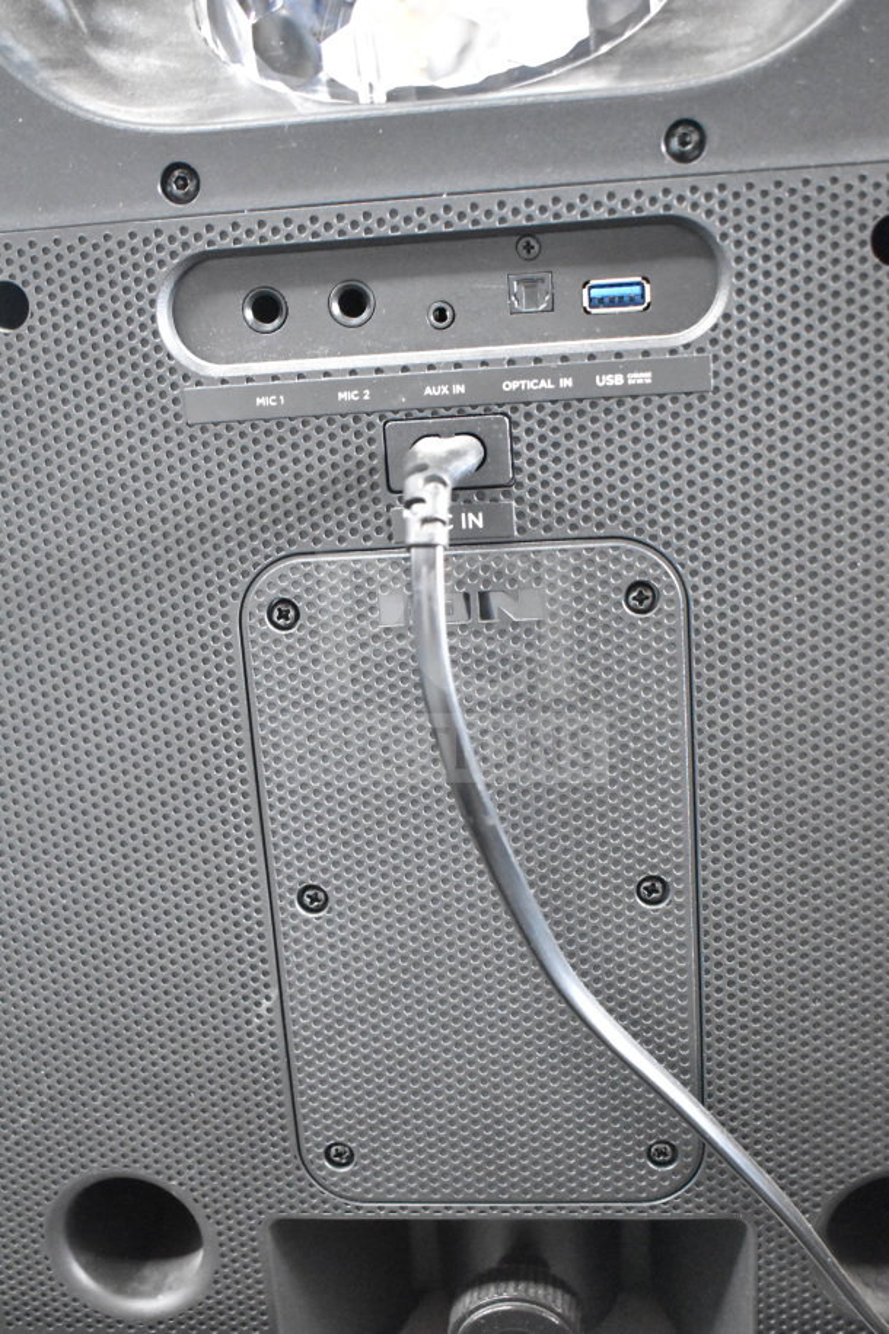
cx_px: 444
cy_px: 667
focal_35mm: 40
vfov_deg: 47.9
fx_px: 1500
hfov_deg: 33.0
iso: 10000
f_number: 4
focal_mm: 27
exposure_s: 1/40
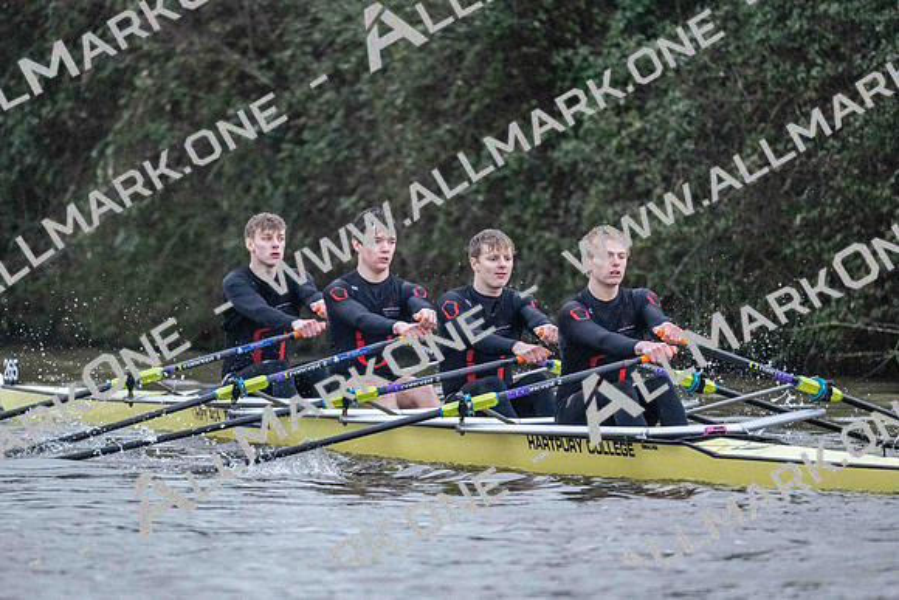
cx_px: 450
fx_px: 9991
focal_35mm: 400
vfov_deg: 3.4
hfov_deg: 5.2
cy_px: 300
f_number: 4.5
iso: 18000
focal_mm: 400
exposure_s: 1/1600
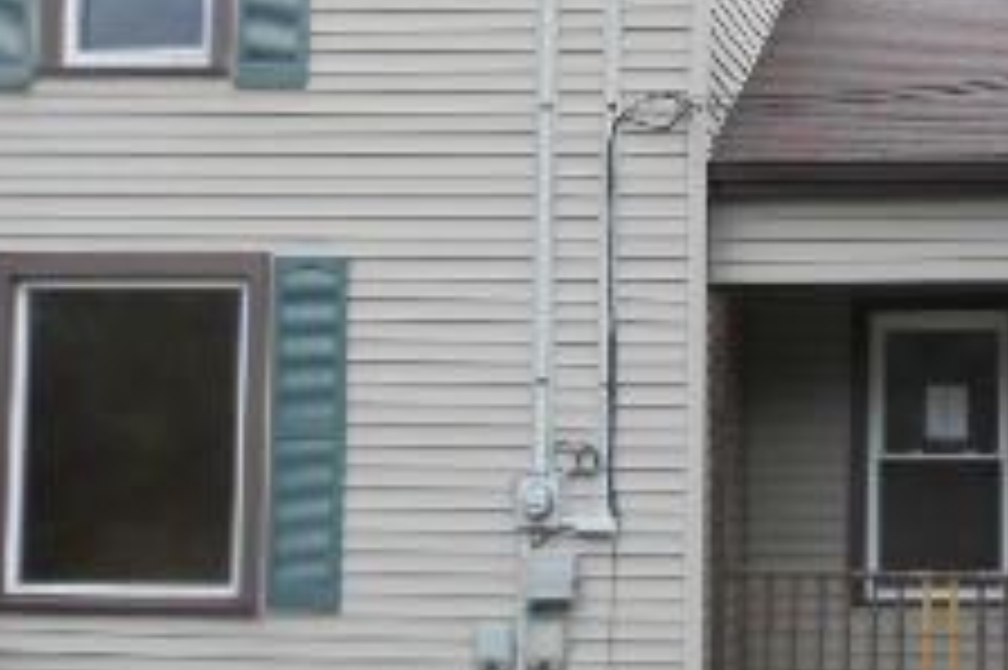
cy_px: 270
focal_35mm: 101
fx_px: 2826
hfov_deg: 20.1
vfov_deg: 13.5
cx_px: 742
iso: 80
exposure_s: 1/320
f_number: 3.9
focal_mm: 6
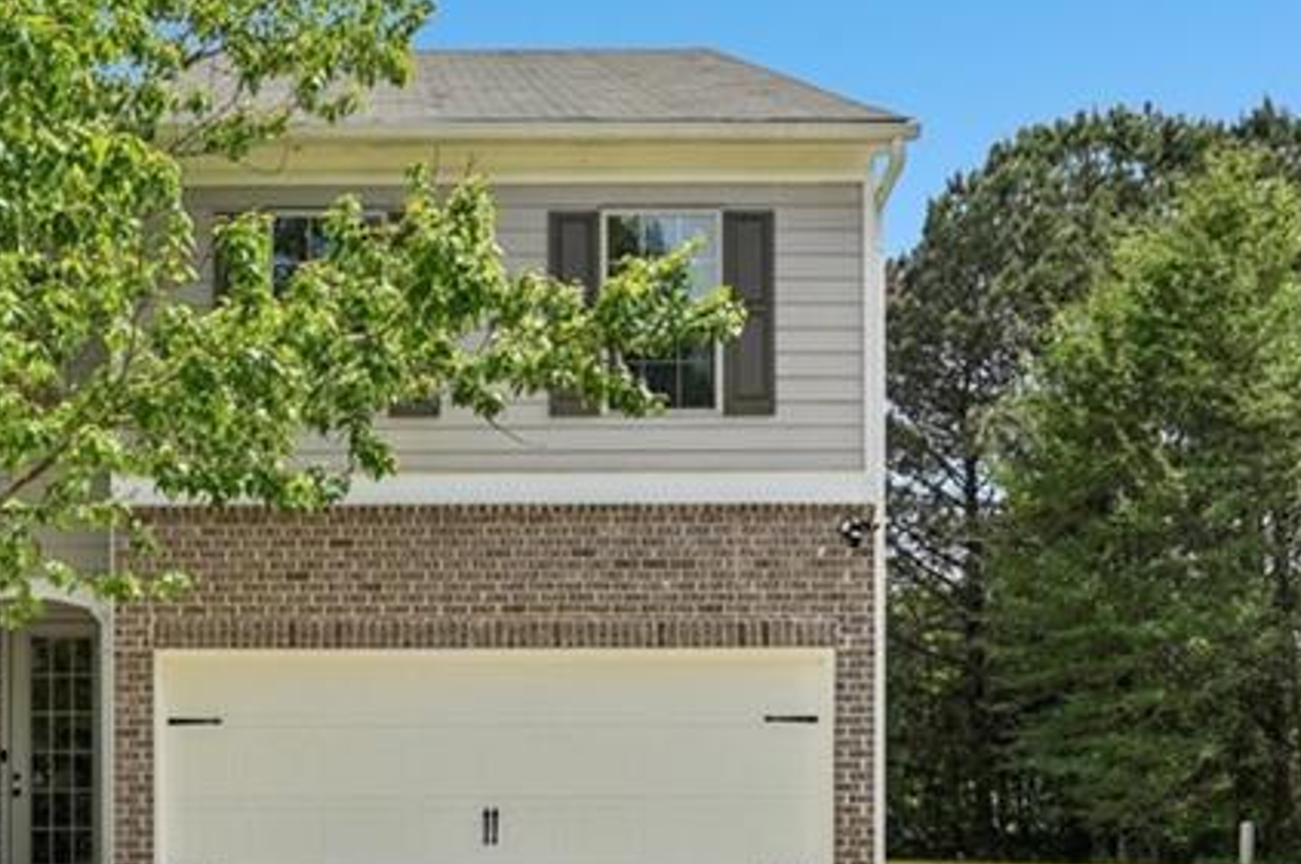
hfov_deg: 40.9
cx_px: 375
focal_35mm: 47
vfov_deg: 27.2
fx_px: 1704
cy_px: 816
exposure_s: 1/2000
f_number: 8
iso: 800
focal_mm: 19.5
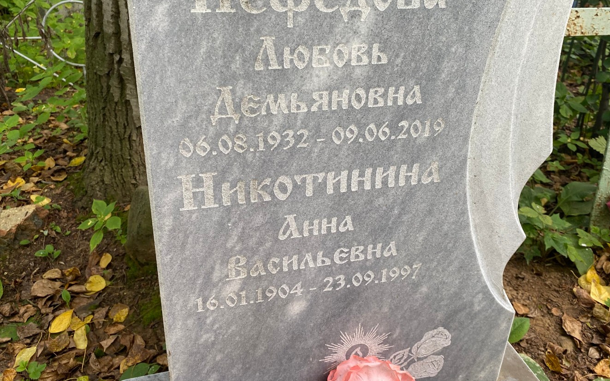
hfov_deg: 62.9
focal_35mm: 30
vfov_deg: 41.6
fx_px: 499
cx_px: 310
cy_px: 151
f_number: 1.8
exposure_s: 1/163
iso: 32
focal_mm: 4.25
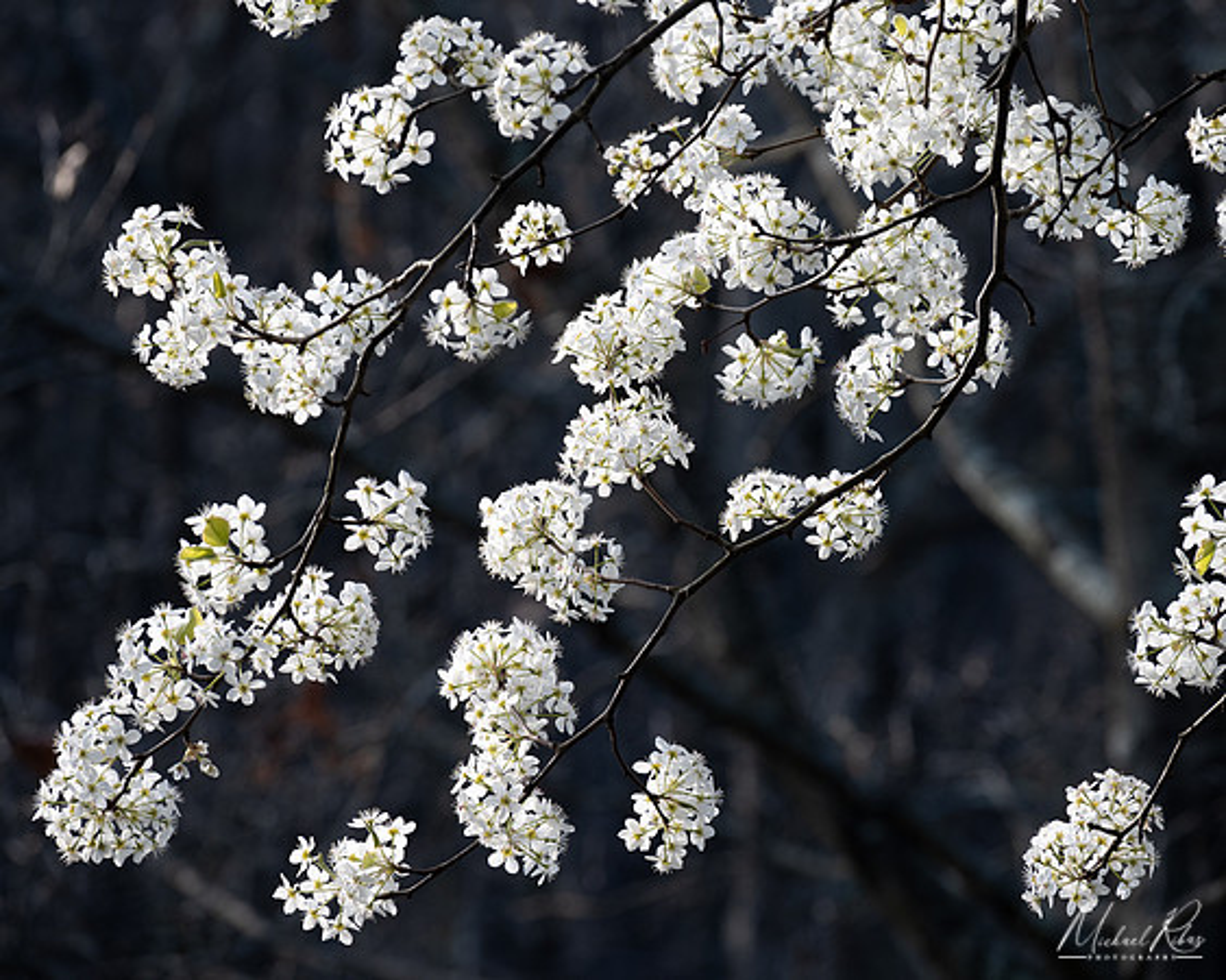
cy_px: 490
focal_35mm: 321
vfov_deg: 4.8
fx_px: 11642
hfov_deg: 6.0
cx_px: 660
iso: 100
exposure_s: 1/100
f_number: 8
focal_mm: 190
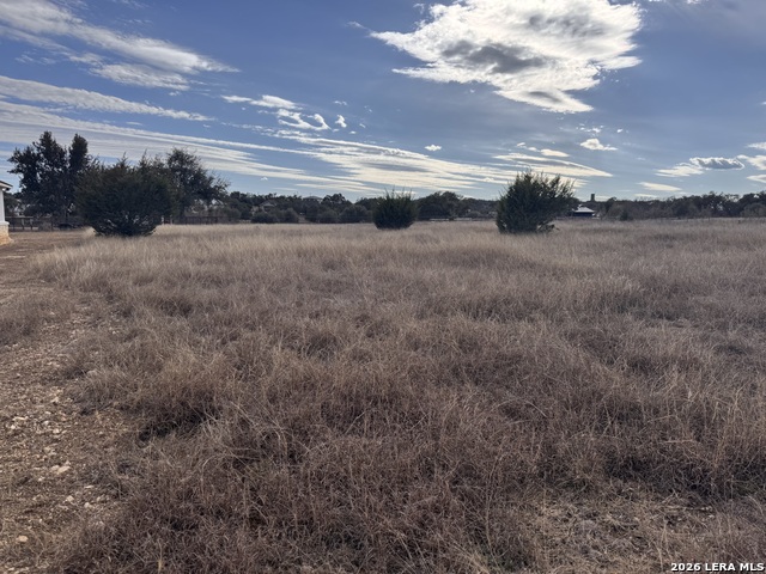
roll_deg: -1.1
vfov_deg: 56.8
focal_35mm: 24
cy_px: 287
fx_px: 531
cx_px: 383
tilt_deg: -7.9
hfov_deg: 71.6
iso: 80
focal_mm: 6.76
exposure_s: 1/9009
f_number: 1.78
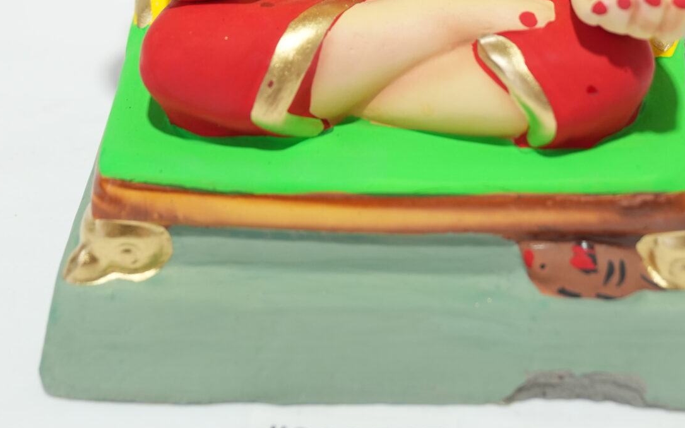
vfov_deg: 12.3
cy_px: -222
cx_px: 380
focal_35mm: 101
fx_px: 1885
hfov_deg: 20.6
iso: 800
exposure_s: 1/200
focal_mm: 42
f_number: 3.5
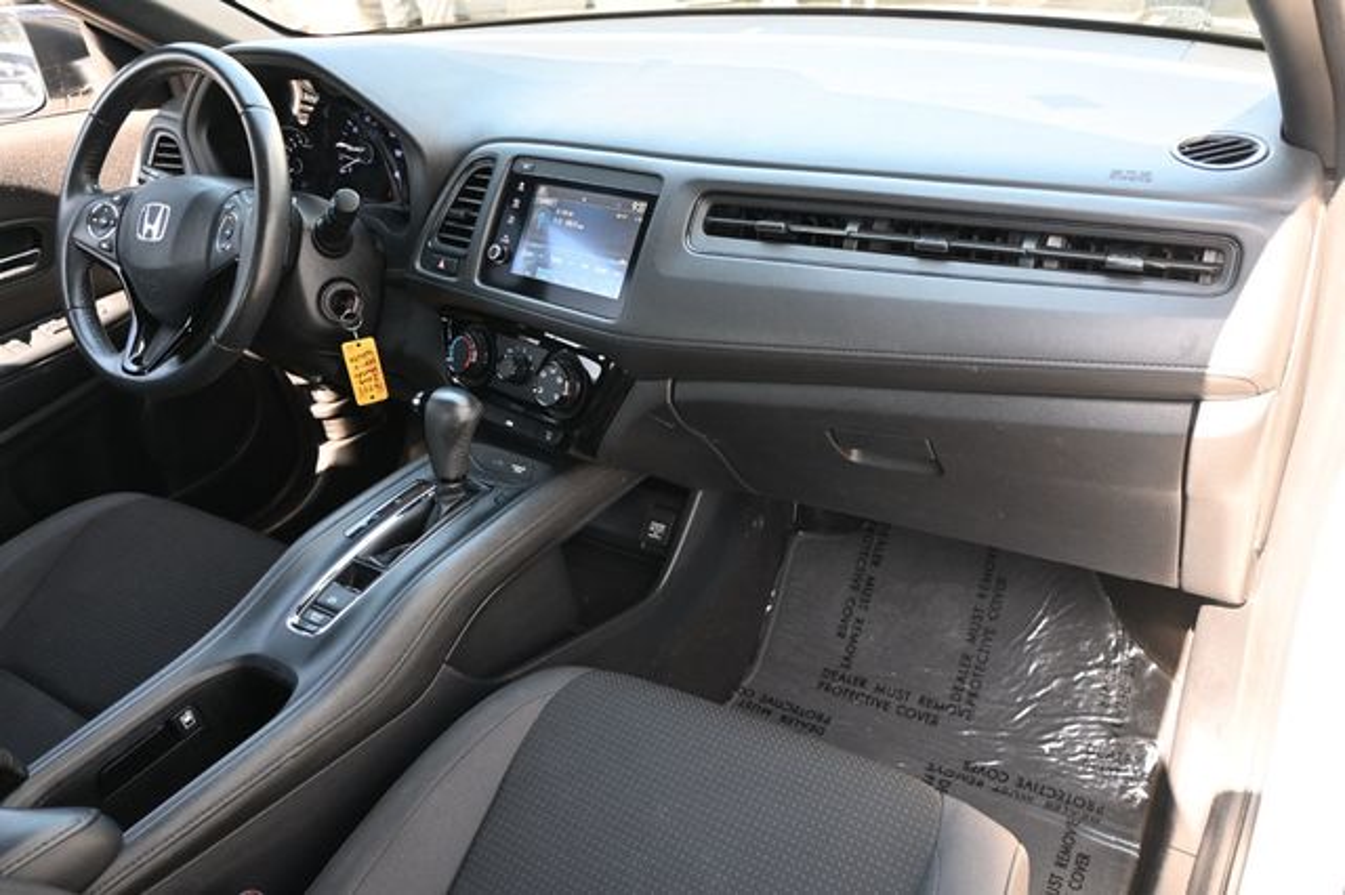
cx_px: 672
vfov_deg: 44.6
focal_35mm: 29
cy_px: 448
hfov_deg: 63.2
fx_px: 1092
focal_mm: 19.5
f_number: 3.8
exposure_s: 1/125
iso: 900
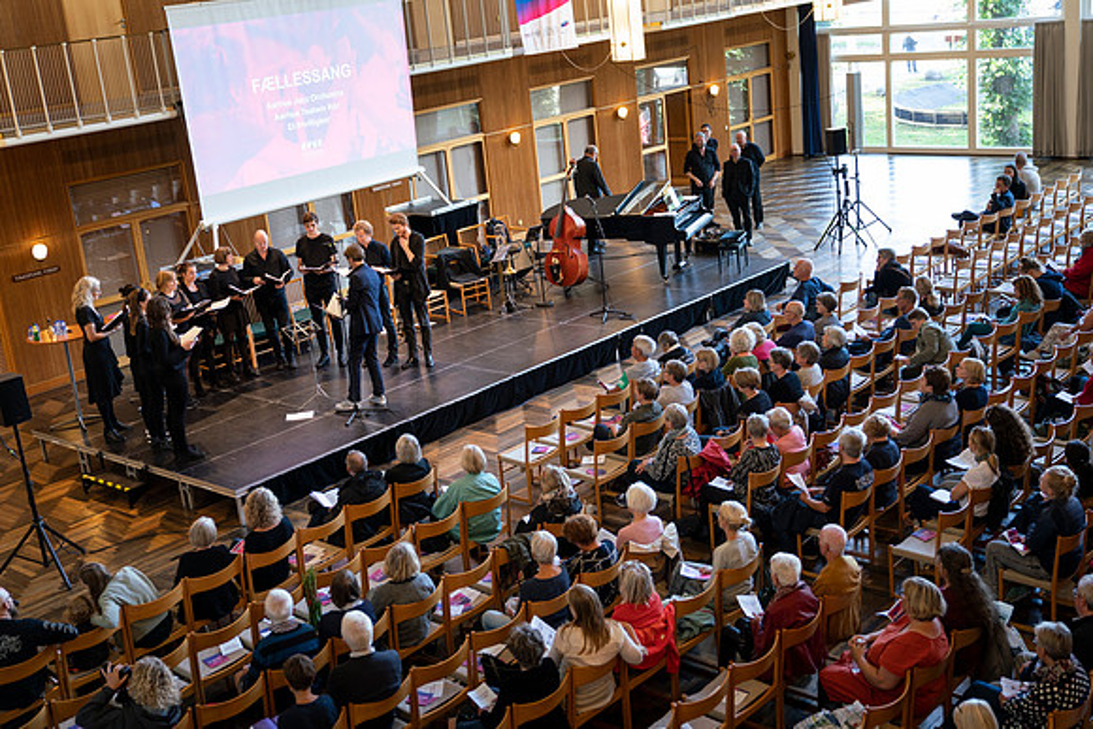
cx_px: 546
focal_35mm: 44
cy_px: 364
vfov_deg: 30.5
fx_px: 1336
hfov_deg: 44.5
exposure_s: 1/160
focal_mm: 44
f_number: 2.8
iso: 800
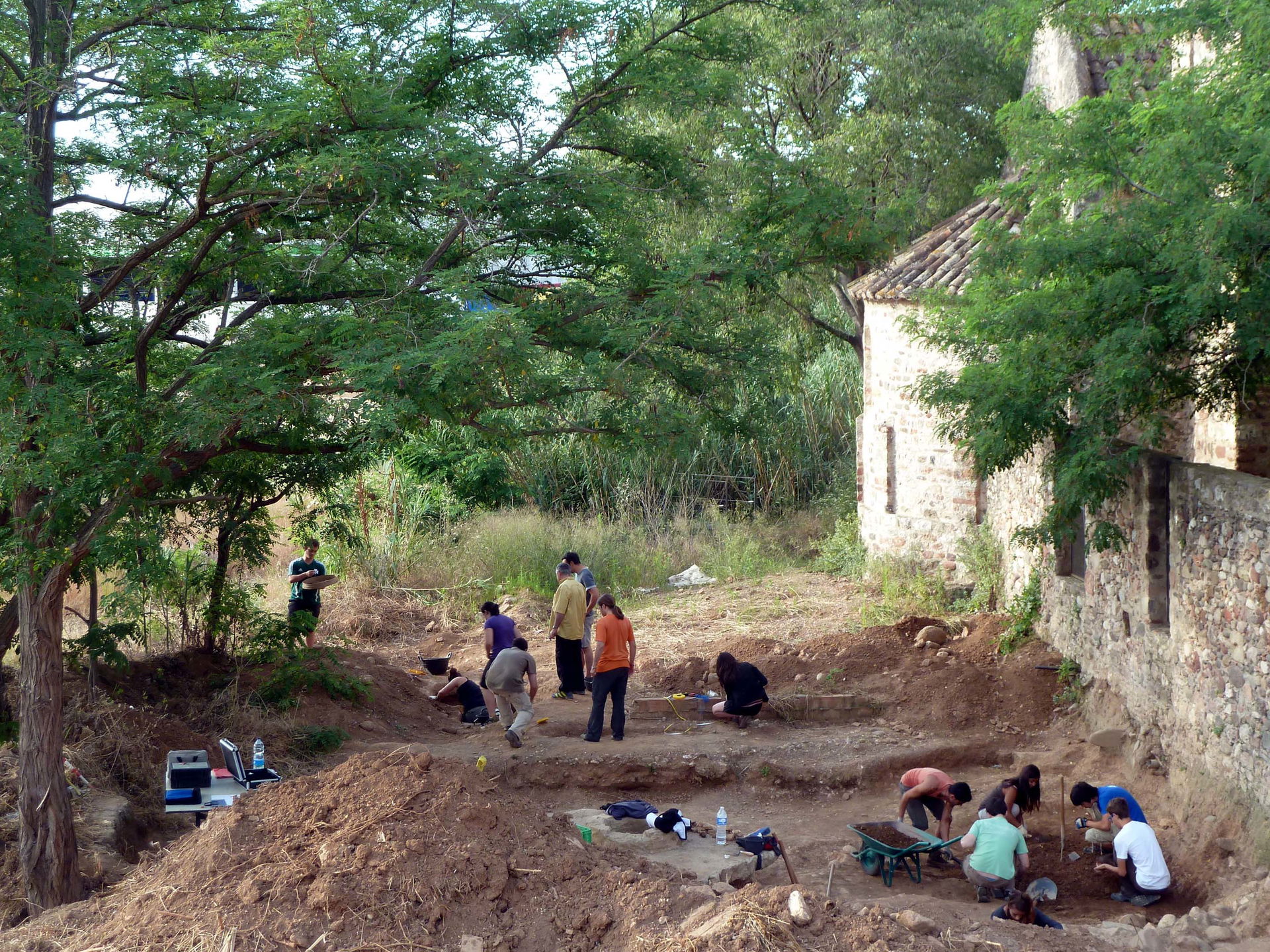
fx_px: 2165
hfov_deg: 32.7
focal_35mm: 59
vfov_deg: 24.8
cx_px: 635
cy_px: 476
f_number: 3.9
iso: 80
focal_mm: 9.7
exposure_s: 1/50
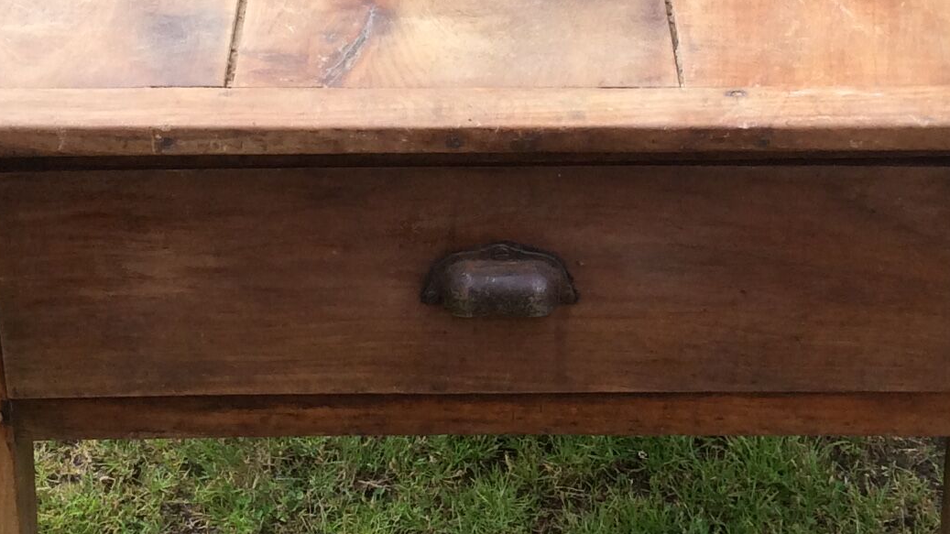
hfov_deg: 24.5
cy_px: 104
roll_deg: +0.0
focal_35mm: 87
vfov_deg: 13.8
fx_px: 2191
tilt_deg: -34.2
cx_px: 444
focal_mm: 3.3
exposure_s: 1/427
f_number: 2.4
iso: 32
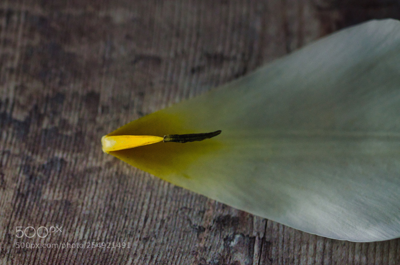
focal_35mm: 158
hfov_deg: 13.1
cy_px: 132
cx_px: 200
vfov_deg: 8.7
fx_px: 1746
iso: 400
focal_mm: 105
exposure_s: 1/800
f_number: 4
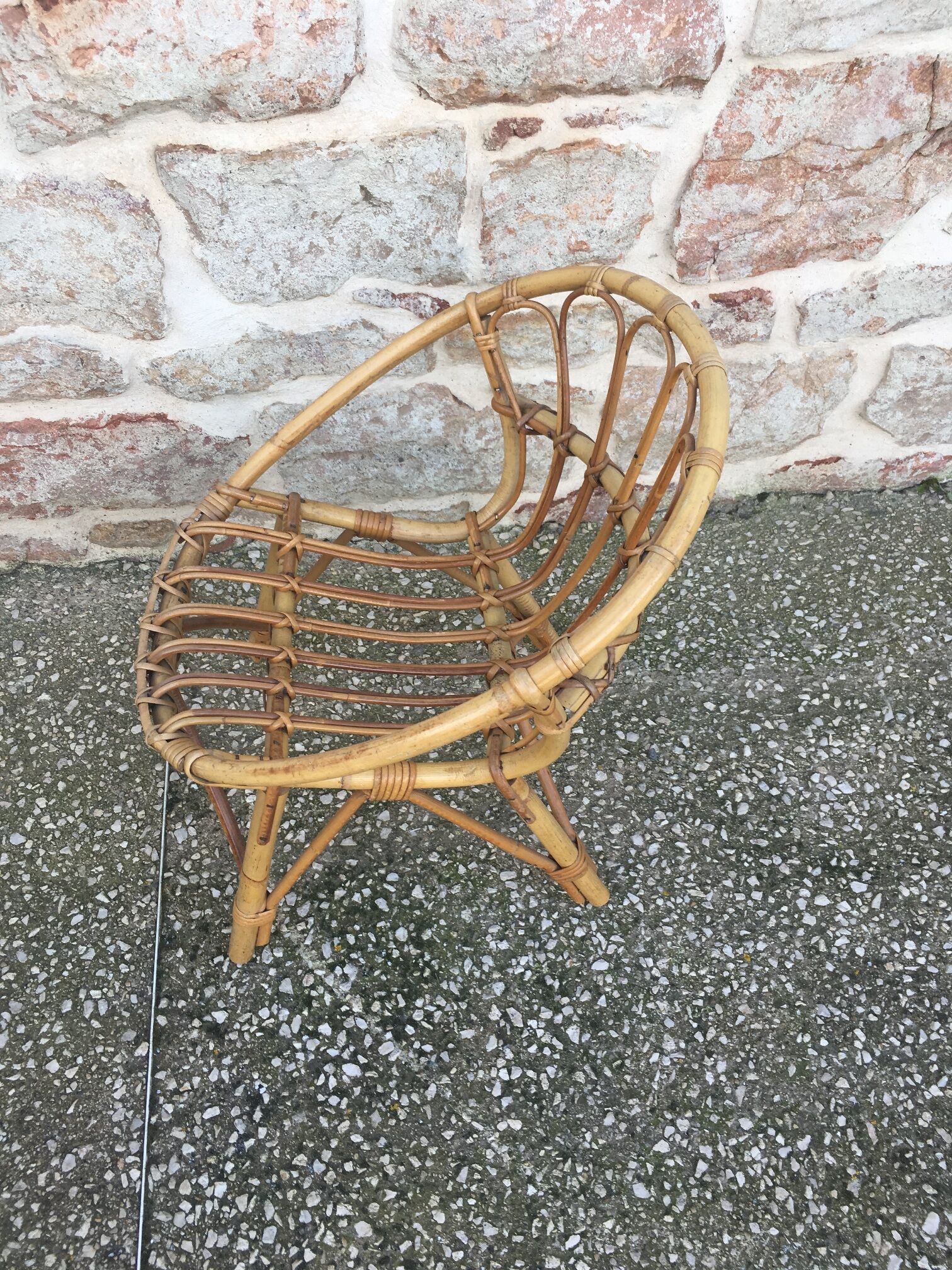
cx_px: 476
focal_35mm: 29
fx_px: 1063
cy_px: 635
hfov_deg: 48.2
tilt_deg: -50.5
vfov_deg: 61.7
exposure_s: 1/183
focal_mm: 4.15
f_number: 2.2
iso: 25
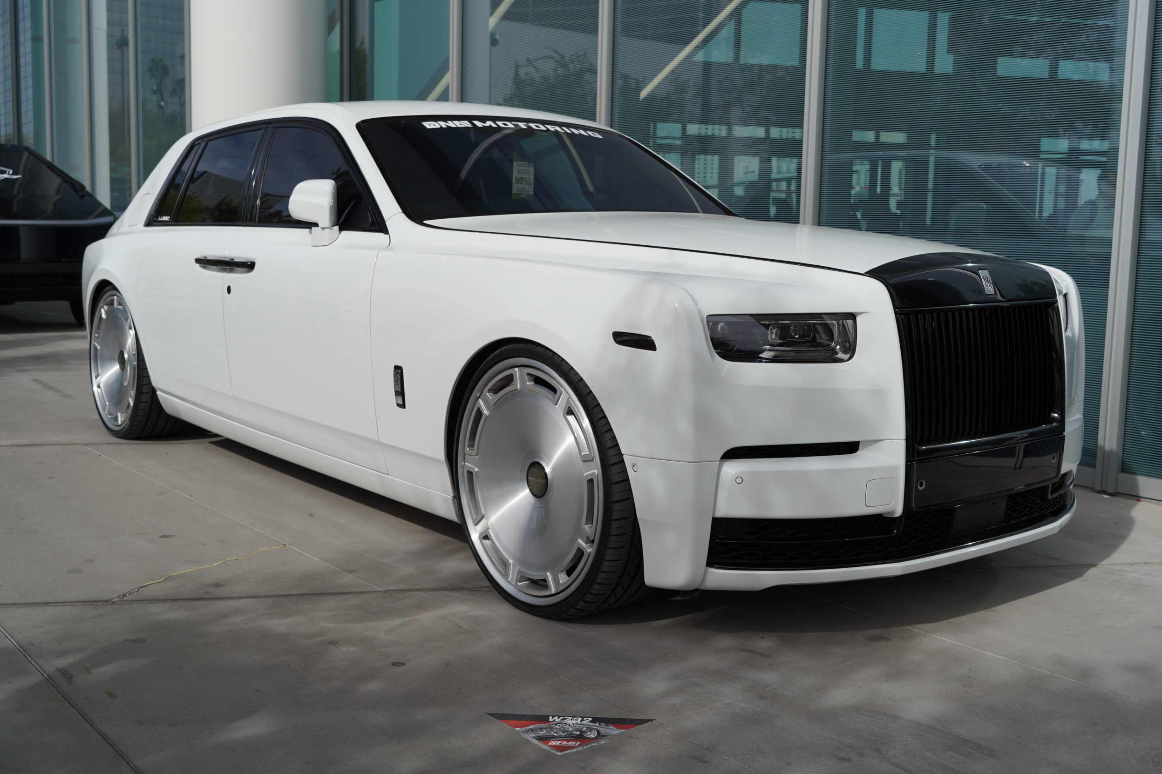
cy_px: 381
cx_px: 587
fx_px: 1259
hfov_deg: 49.6
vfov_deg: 34.2
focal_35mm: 39
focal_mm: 38
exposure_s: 1/400
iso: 100
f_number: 5.6
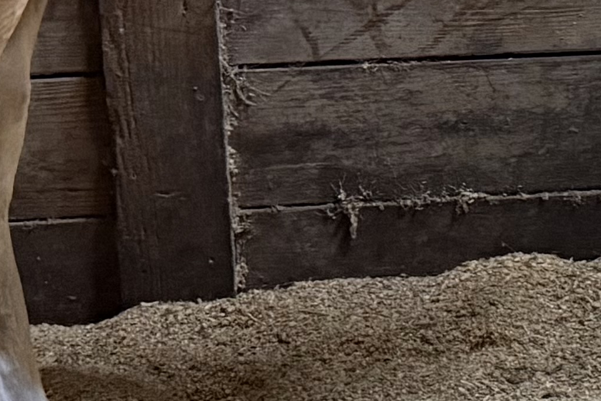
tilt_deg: -11.2
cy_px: -52
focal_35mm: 140
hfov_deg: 14.0
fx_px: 2337
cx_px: 802
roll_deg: -0.2
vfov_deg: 9.7
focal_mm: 6.76
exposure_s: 1/40
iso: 800
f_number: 1.78
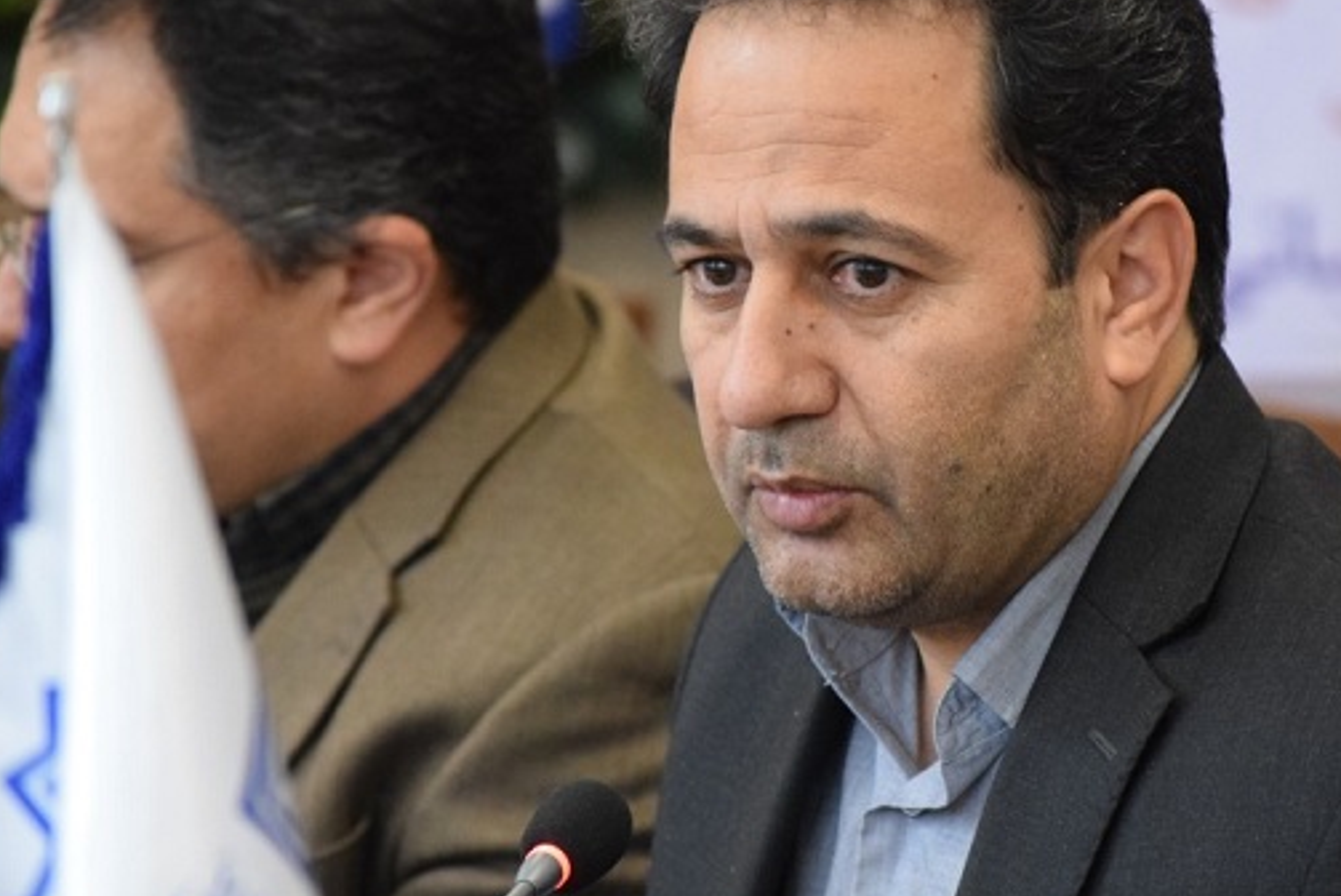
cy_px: 483
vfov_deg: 3.6
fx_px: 14163
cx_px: 810
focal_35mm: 380
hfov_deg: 5.4
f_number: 5.3
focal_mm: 170
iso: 3200
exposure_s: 1/160
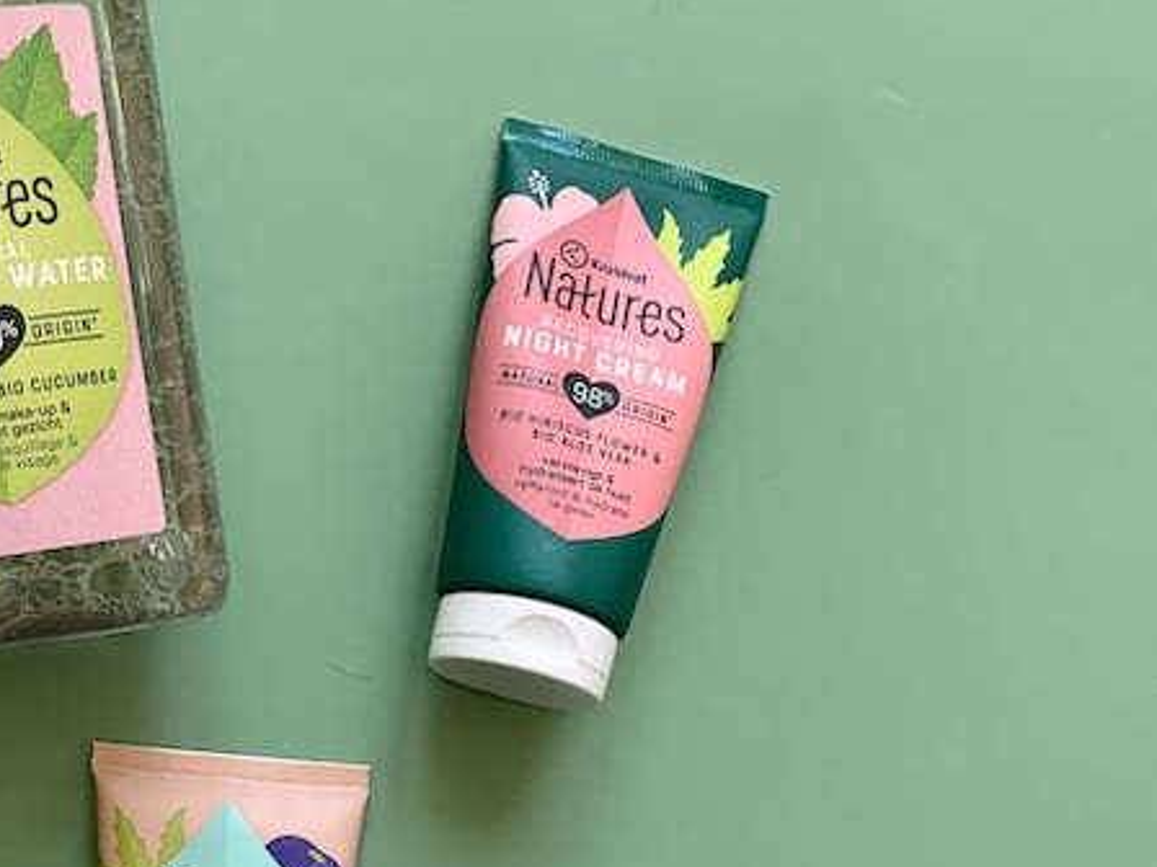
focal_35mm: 58
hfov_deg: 31.0
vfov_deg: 25.2
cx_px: 26
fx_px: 1939
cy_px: 508
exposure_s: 1/122
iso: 32
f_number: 1.8
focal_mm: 4.25
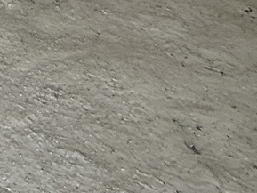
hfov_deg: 15.6
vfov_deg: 10.2
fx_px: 691
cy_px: -425
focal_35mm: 93
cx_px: -293
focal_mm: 2.22
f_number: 2.2
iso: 64
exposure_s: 1/424
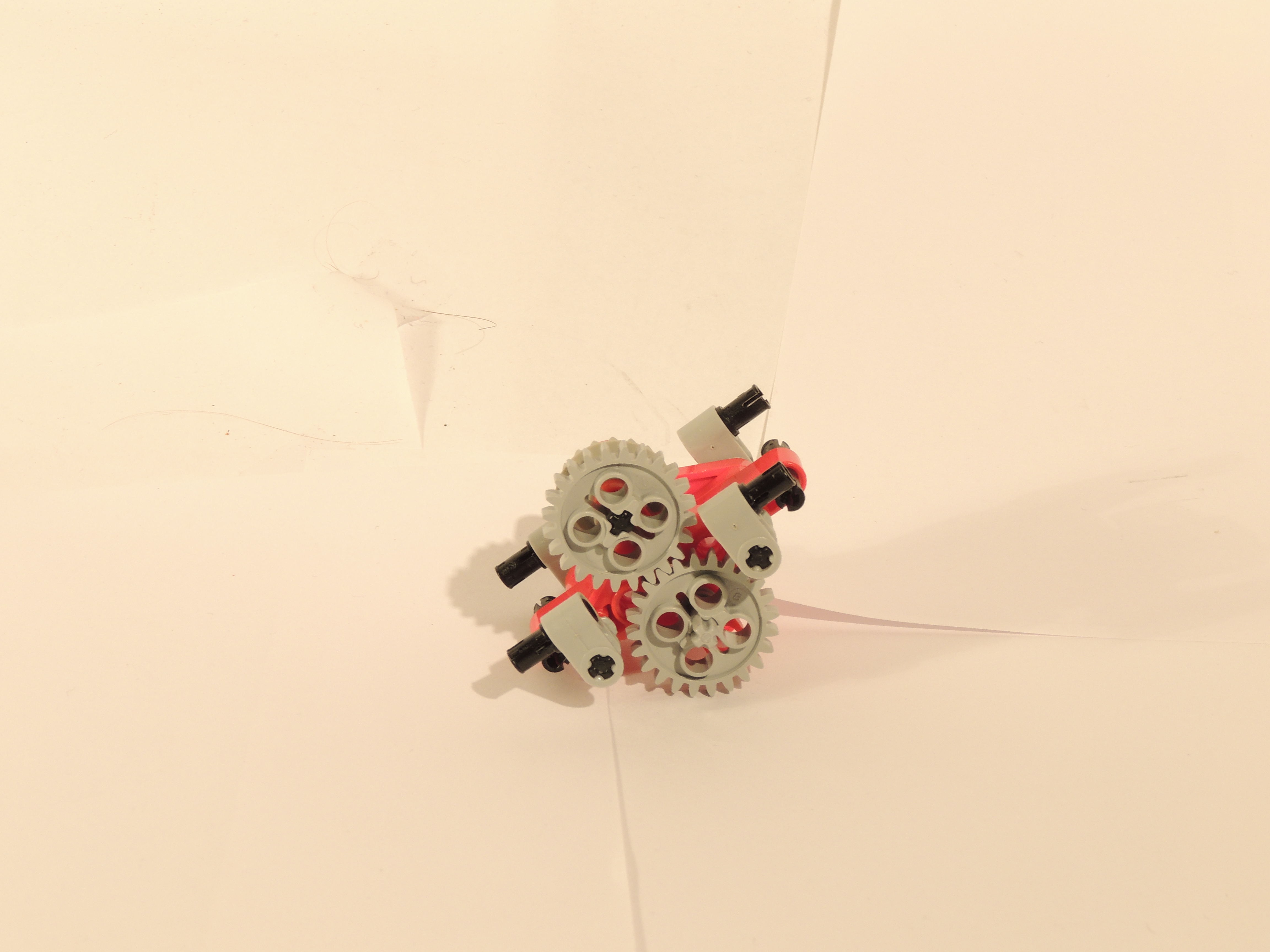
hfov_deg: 14.6
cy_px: 476
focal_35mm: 135
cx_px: 635
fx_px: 4953
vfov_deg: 11.0
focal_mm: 24
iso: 100
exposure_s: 1/2.5
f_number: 6.1
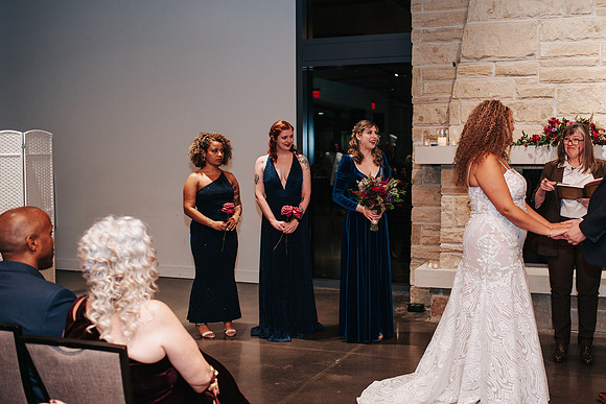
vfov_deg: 31.5
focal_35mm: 43
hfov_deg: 45.5
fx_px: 718
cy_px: 202
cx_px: 364
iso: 1000
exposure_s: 1/200
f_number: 2.8
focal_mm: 35
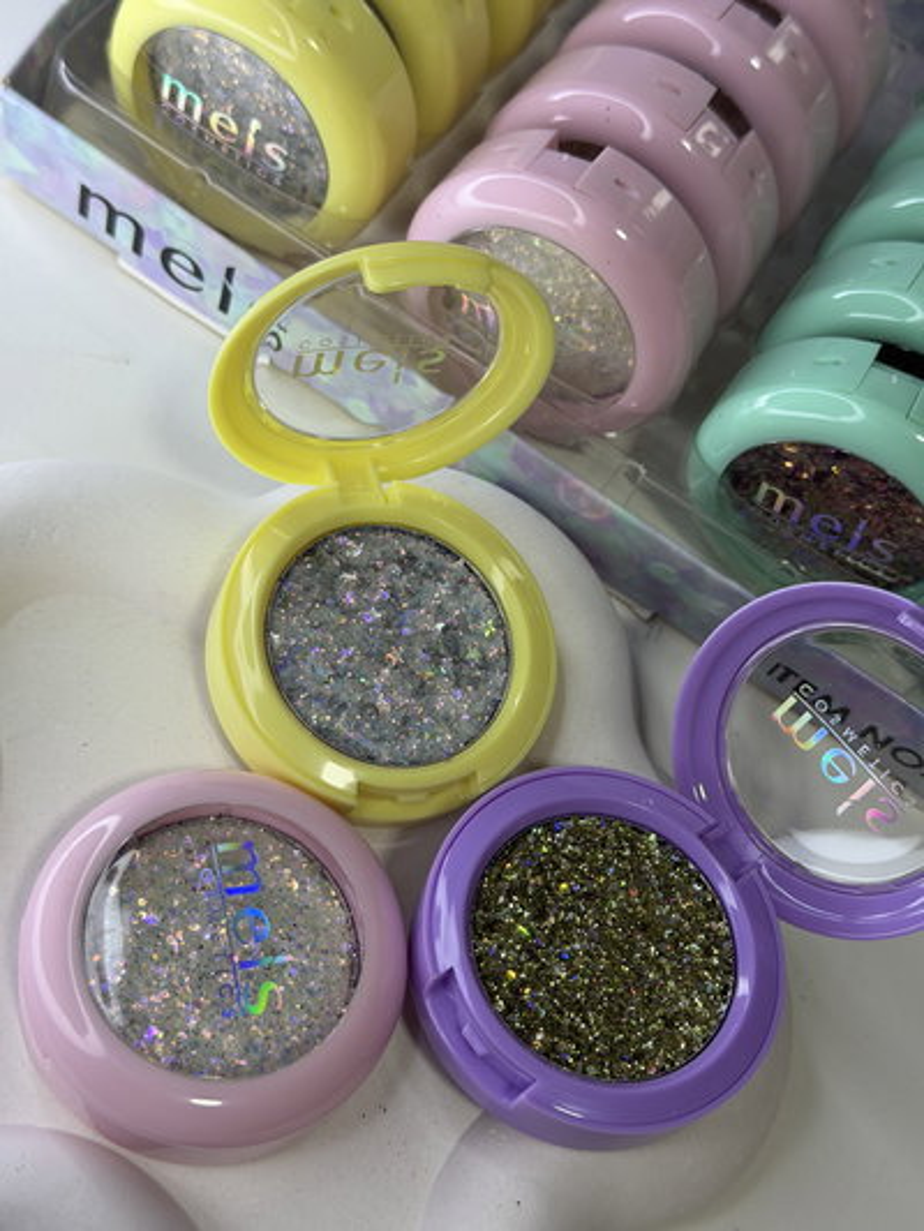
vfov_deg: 39.6
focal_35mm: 48
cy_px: 616
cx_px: 462
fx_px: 1708
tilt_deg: -57.9
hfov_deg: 30.3
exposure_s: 1/121
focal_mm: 6.76
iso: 80
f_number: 1.78
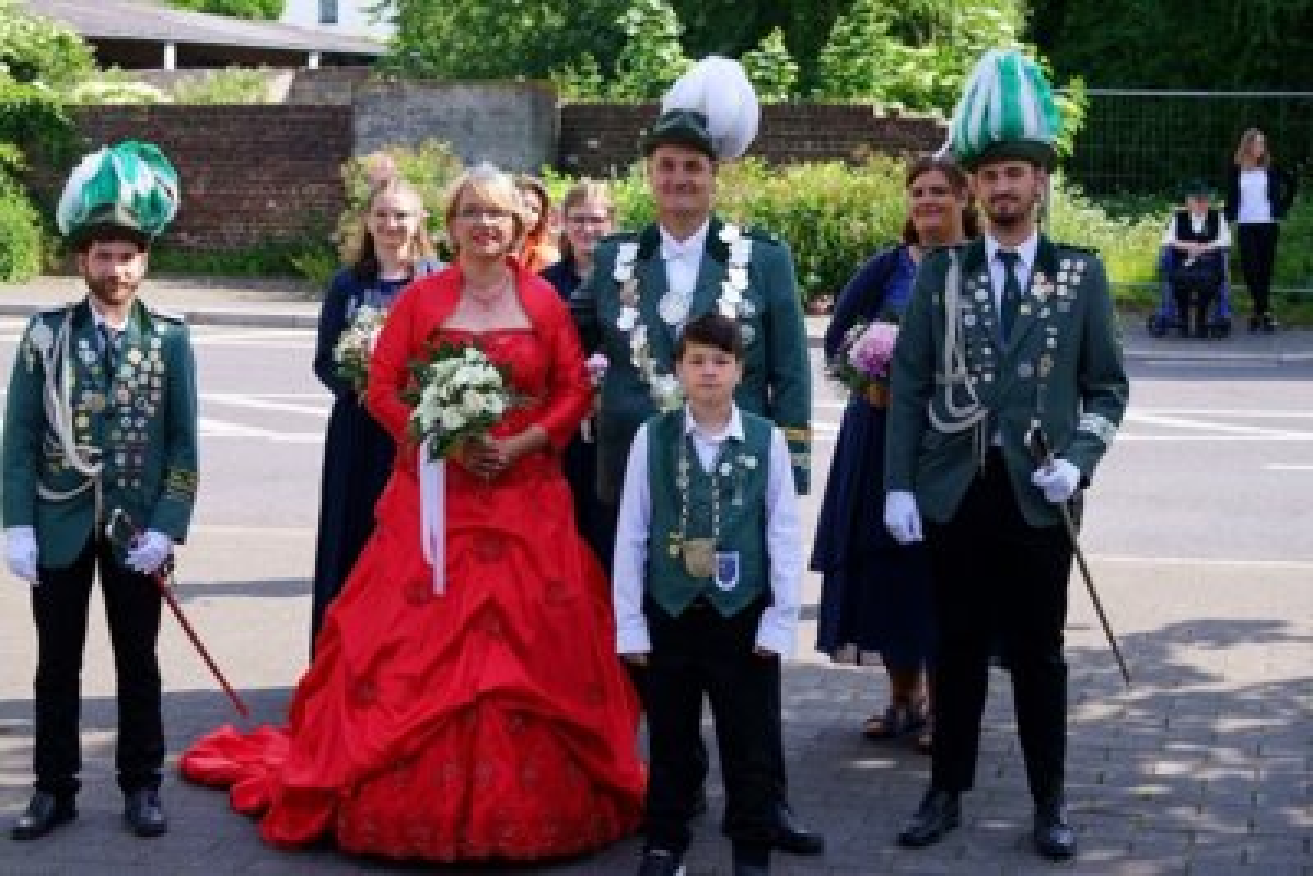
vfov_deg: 19.5
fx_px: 2554
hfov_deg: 28.8
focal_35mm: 70
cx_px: 656
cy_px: 438
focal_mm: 70
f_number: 7.1
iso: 100
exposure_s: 1/100
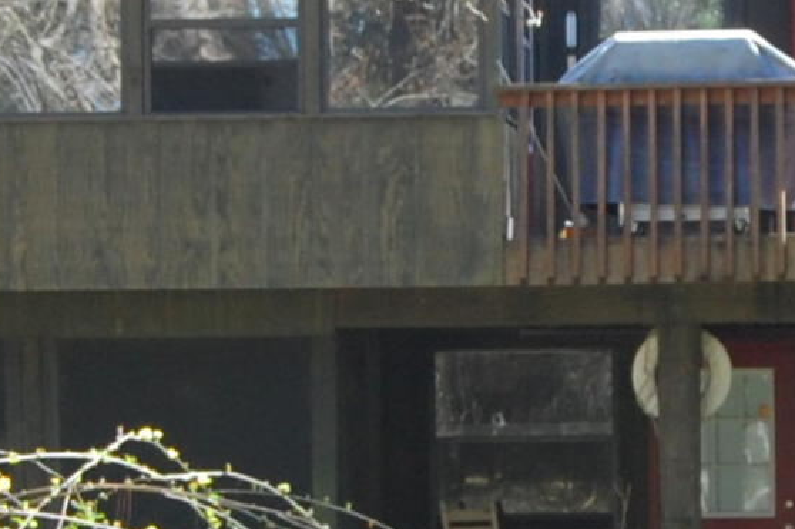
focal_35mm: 258
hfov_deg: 8.0
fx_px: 5692
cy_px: 268
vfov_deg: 5.3
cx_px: 568
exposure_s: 1/200
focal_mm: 32
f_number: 5
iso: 400
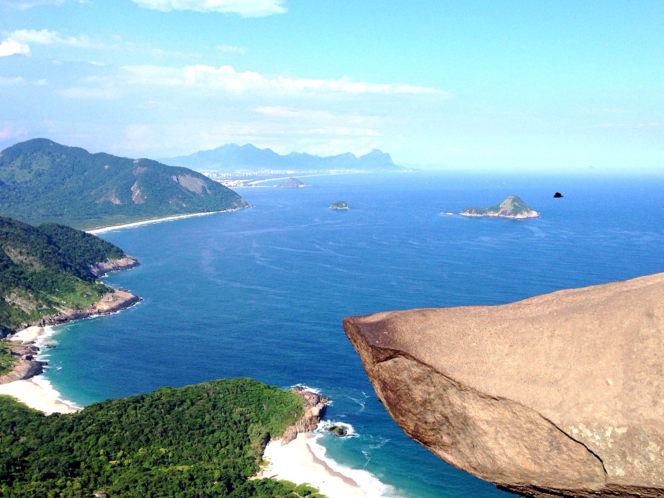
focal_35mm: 33
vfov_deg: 42.9
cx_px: 332
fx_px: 633
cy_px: 249
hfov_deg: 55.4
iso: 50
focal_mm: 4.12
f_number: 2.4
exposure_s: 1/1938
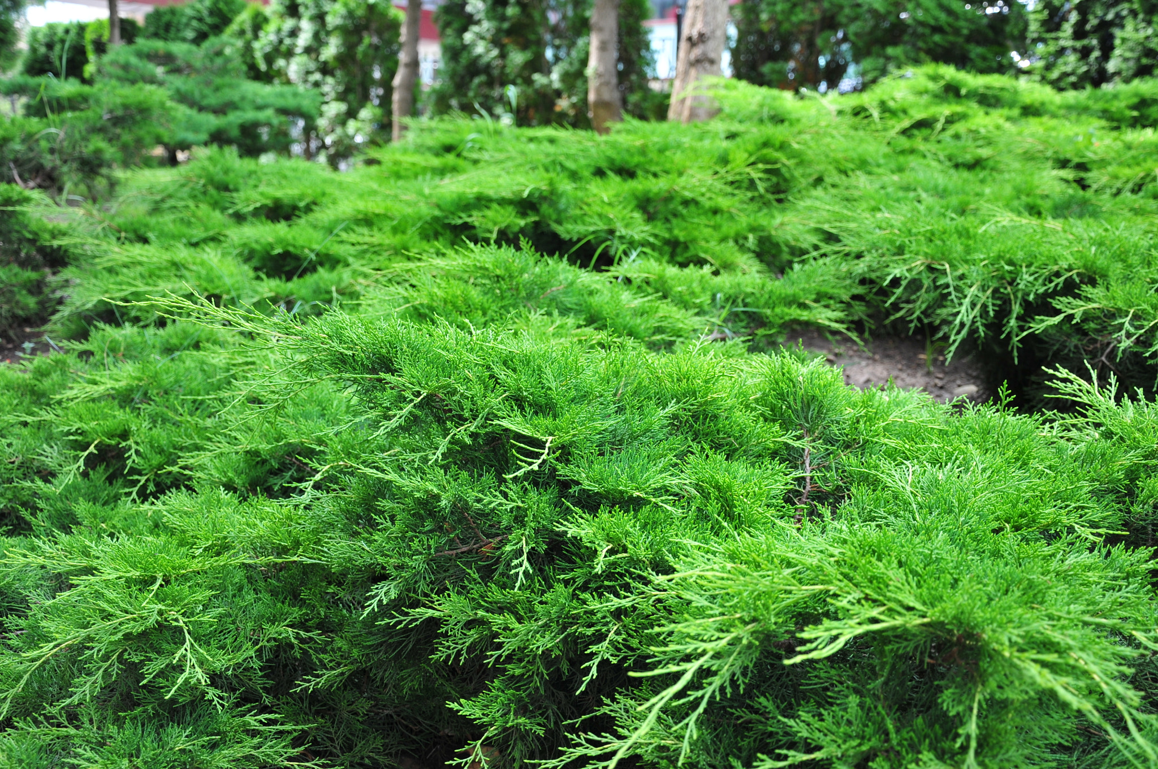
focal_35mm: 45
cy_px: 384
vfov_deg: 29.8
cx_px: 579
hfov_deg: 43.7
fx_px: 1446
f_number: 5
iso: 200
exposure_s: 1/125
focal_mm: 30
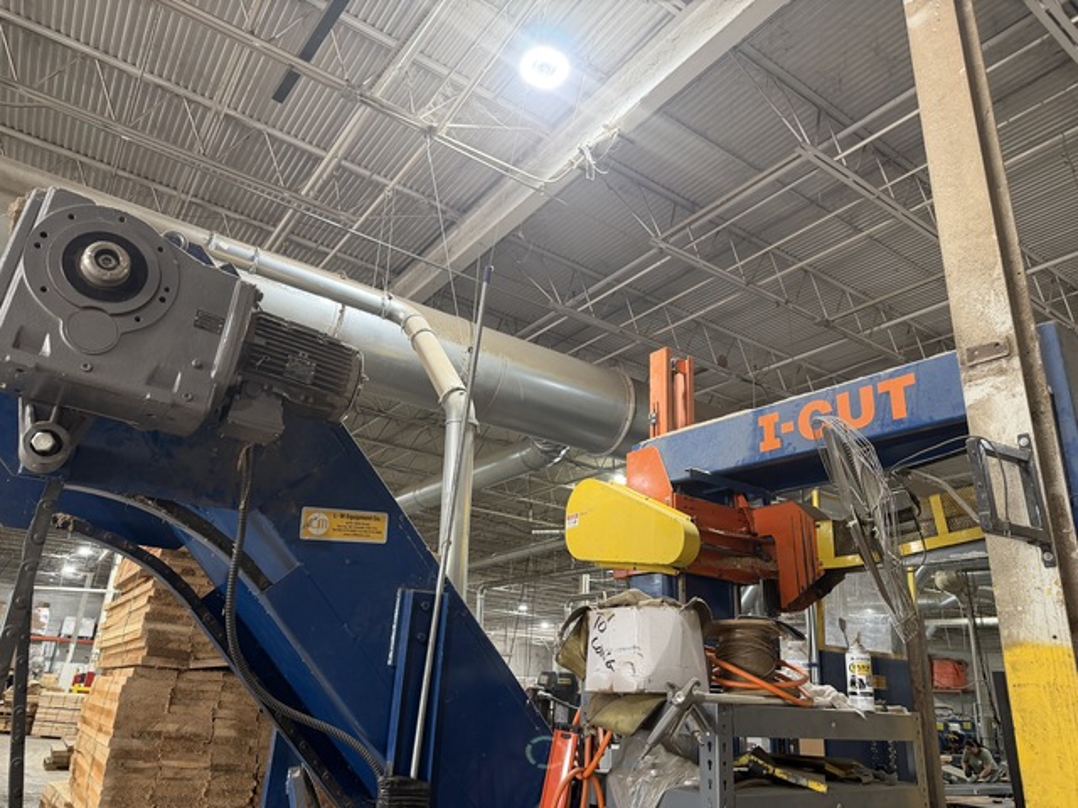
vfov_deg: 56.8
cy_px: 404
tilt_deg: +19.0
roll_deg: -3.4
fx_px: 747
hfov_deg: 71.6
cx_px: 539
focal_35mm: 24
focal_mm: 6.76
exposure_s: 1/60
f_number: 1.78
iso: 200
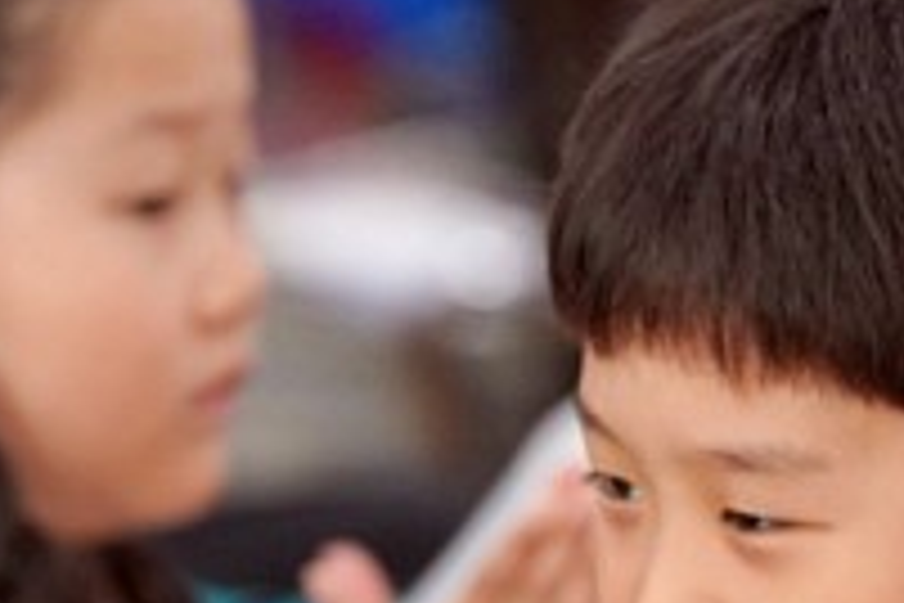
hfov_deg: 2.3
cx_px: 922
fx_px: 22498
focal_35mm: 896
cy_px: 900
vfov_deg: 1.5
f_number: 4
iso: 2500
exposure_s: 1/250
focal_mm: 200
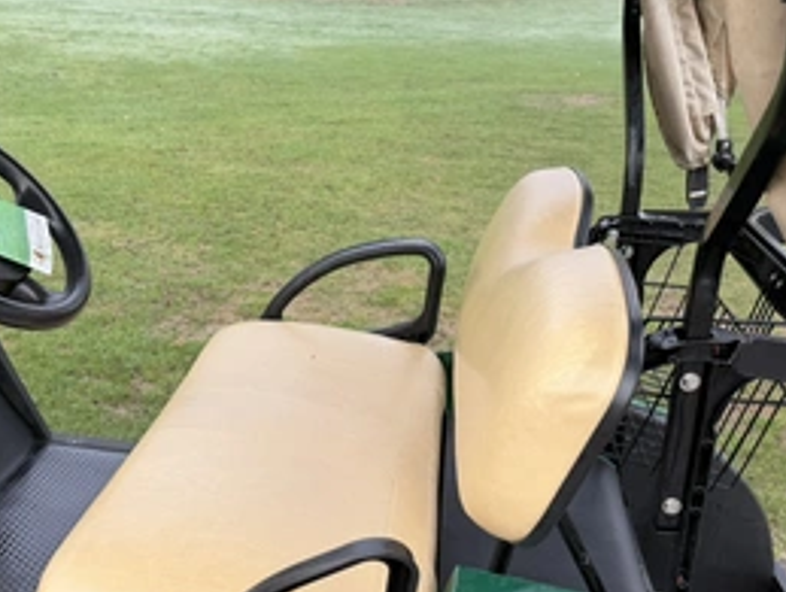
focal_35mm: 37
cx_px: 270
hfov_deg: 49.3
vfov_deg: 38.0
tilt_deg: -28.7
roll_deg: +1.7
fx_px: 841
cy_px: 425
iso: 80
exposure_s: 1/423
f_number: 1.78
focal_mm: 6.76
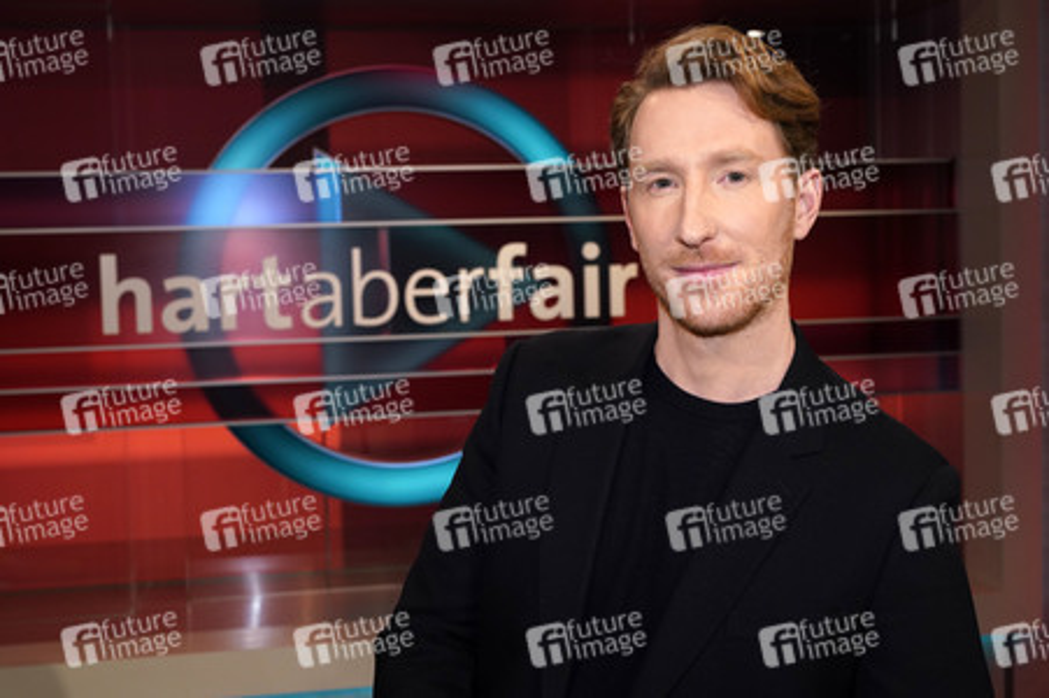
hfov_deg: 51.9
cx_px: 524
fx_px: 1077
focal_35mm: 37
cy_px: 349
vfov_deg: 35.9
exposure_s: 1/125
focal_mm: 37
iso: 1600
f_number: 5.6
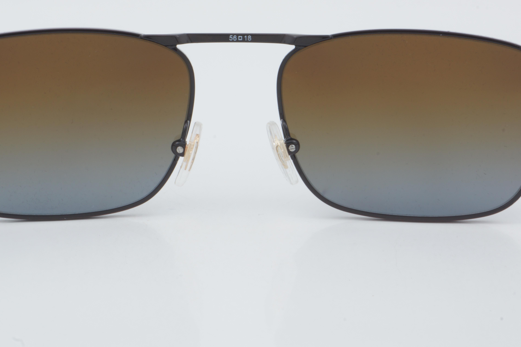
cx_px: 236
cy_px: 118
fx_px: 1587
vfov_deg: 12.5
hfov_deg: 18.6
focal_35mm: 110
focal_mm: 55
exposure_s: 1/3
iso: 100
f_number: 32
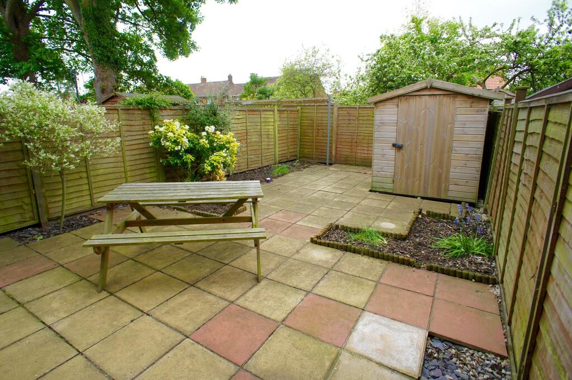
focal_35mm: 24
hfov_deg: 73.8
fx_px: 381
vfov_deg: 53.1
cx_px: 286
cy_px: 190
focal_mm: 16
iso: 200
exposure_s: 1/160
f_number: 6.3
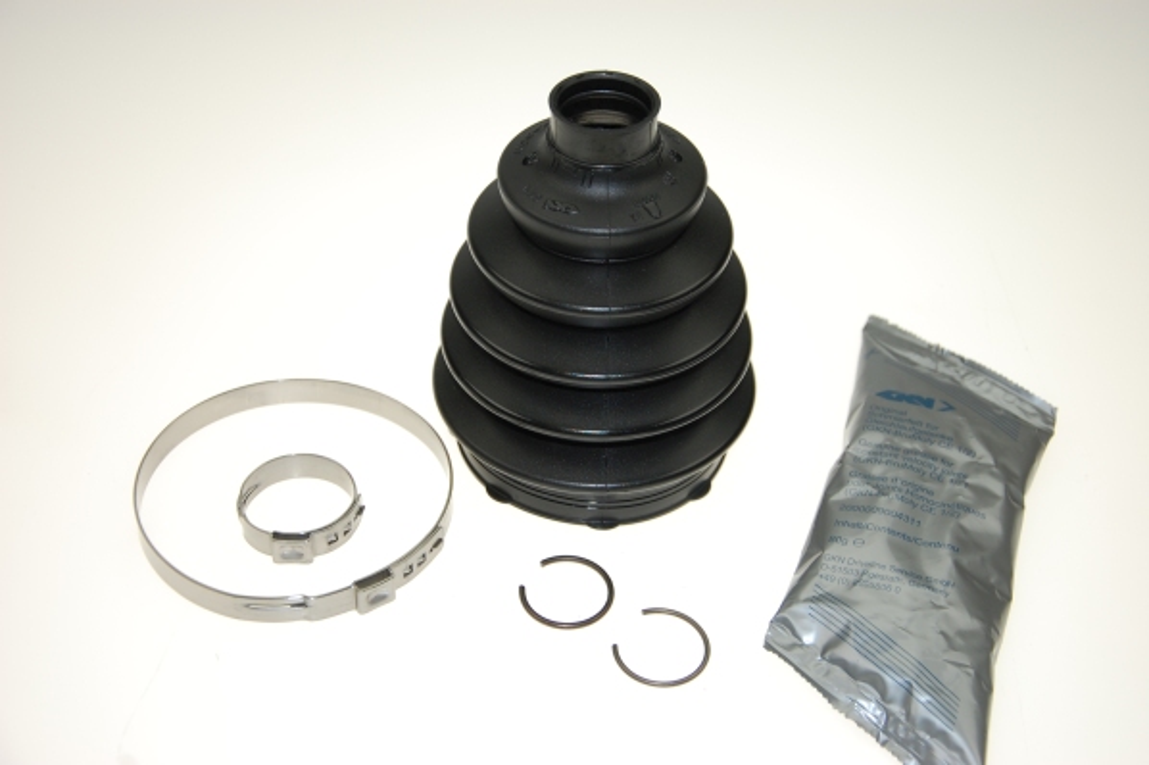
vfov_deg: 22.6
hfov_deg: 33.4
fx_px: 1914
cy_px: 382
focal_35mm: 60
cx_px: 574
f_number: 5.6
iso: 280
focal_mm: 40
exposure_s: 1/500
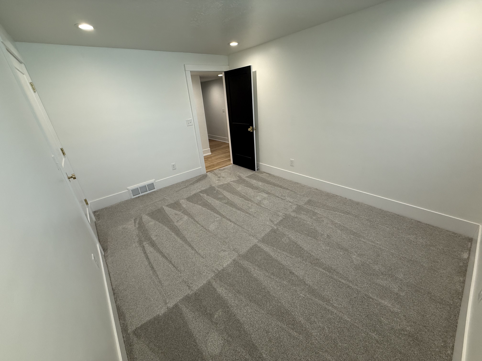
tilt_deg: -22.0
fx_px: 195
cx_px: 241
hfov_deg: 102.1
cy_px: 180
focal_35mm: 14
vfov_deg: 85.7
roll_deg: +4.8
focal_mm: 2.22
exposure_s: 1/101
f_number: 2.2
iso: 160
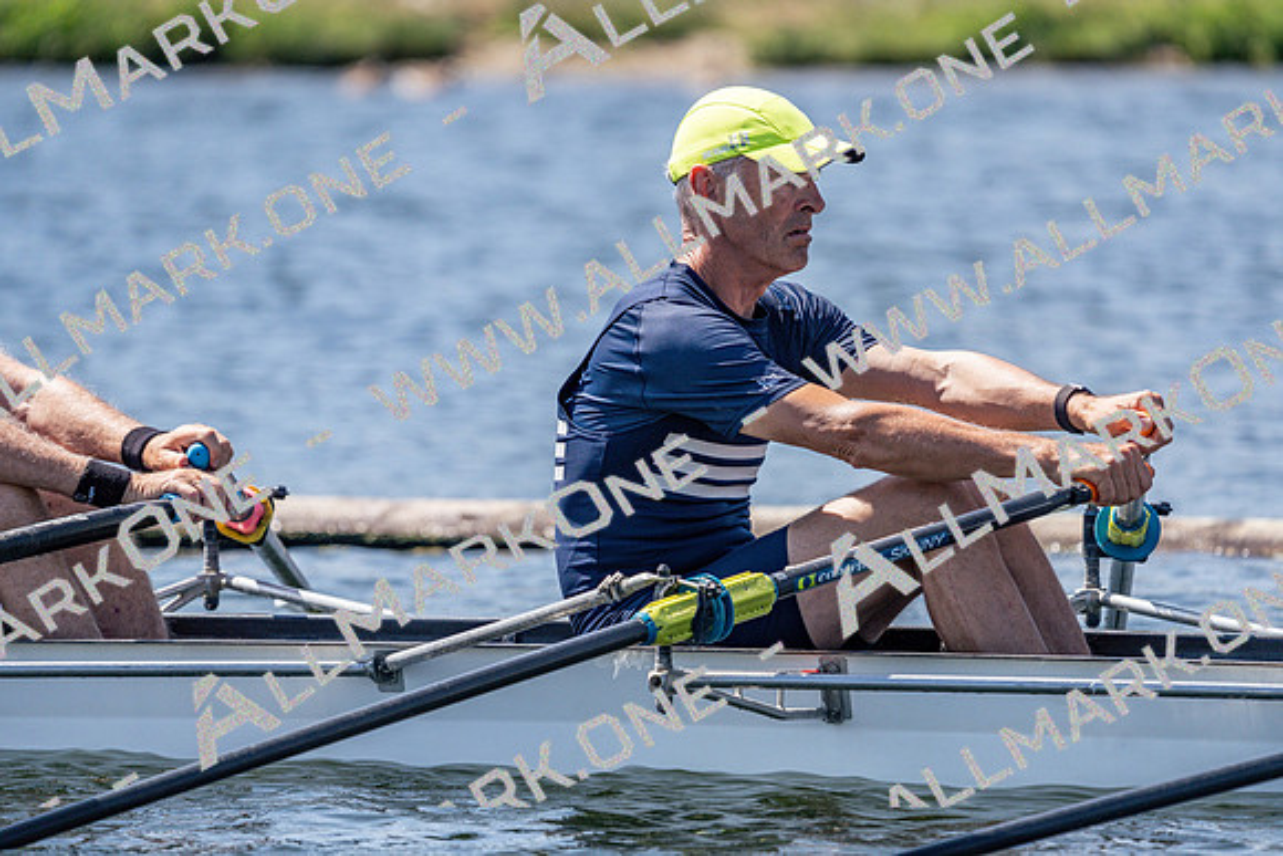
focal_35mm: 404
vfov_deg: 3.4
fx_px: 14401
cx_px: 642
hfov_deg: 5.1
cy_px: 428
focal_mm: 404
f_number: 6.3
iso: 400
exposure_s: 1/2000
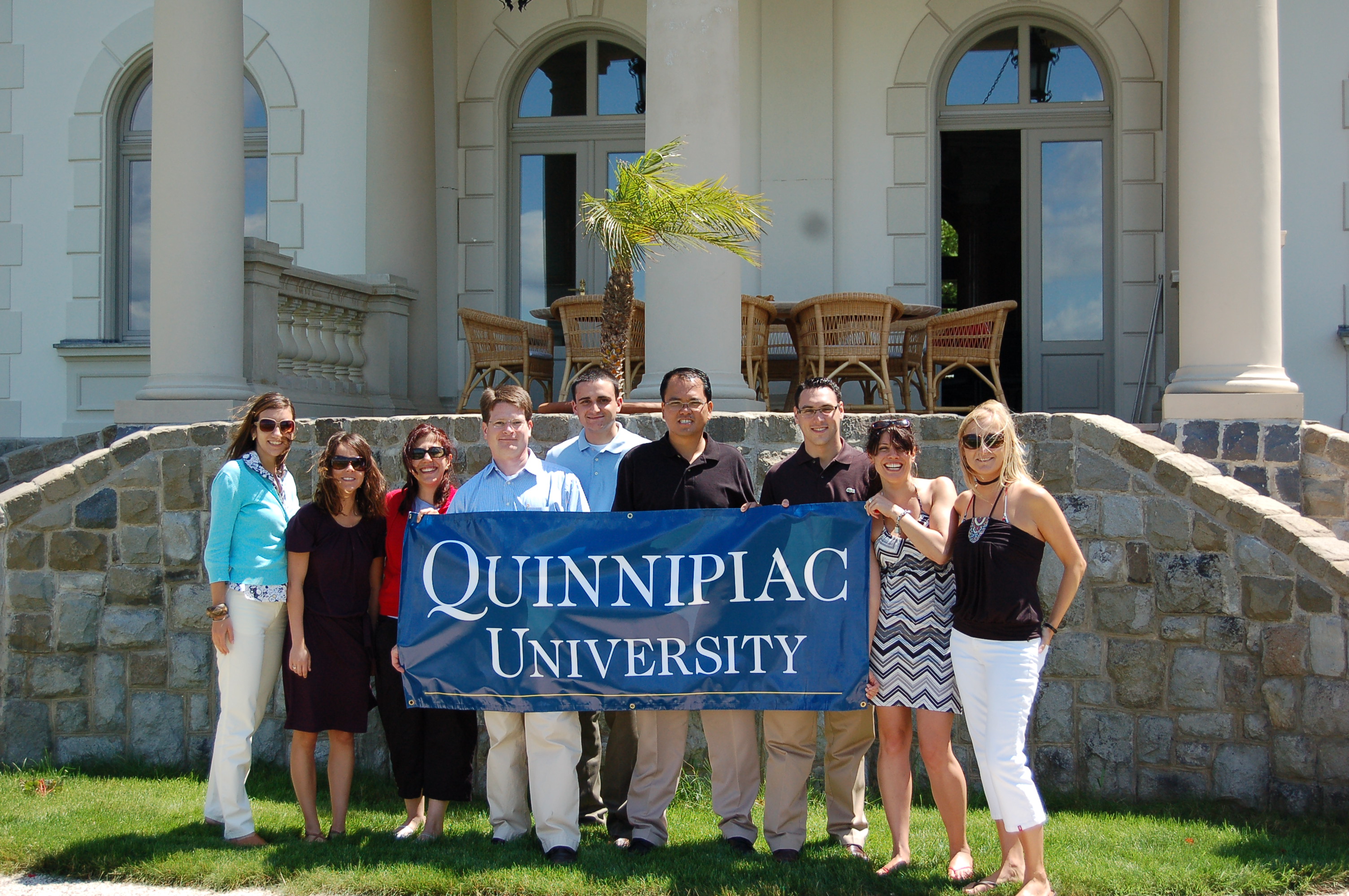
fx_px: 2246
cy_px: 448
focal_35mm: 60
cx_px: 674
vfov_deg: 22.6
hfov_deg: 33.4
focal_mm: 40
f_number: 5
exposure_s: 1/1000
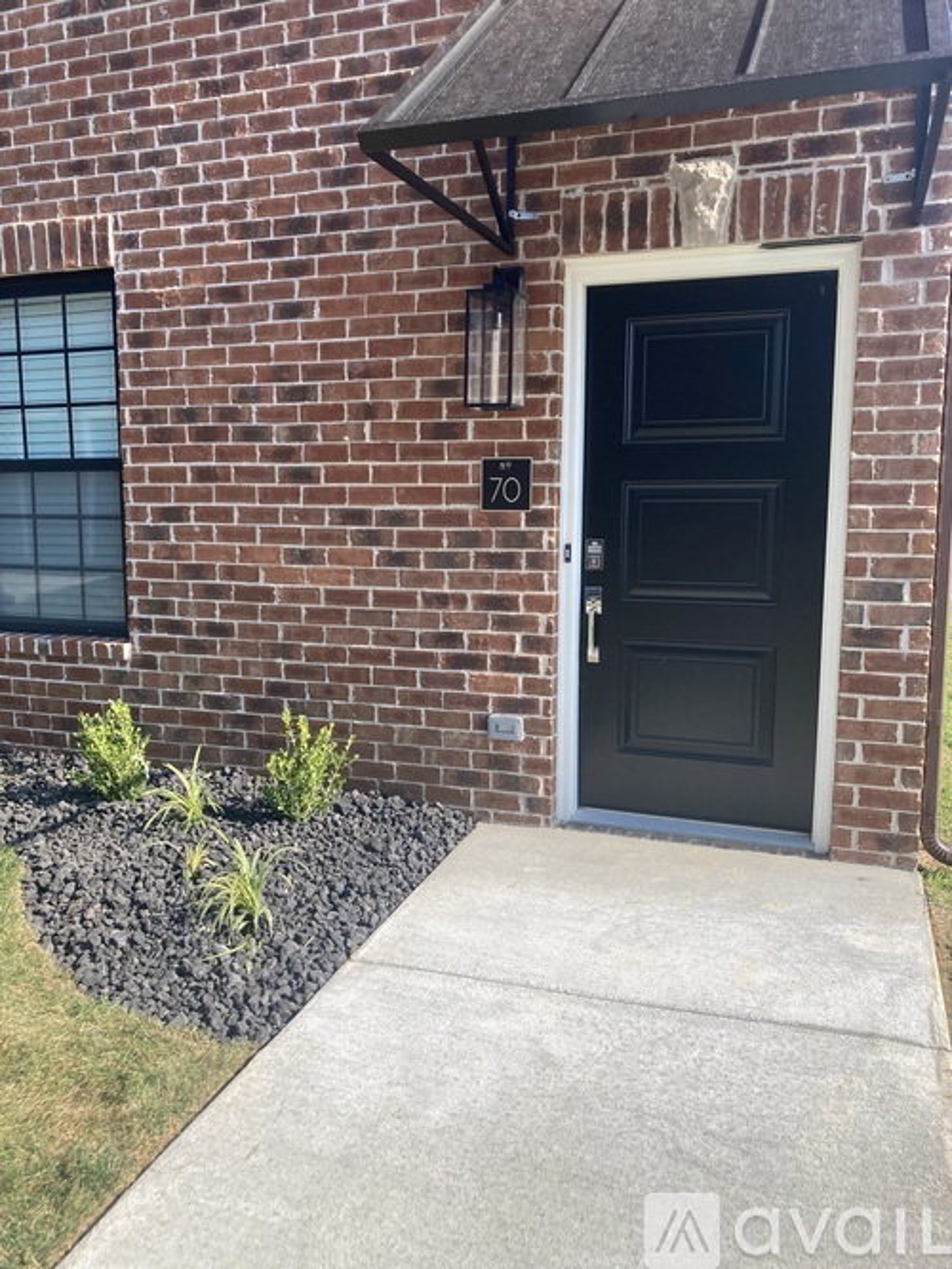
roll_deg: -0.6
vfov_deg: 63.5
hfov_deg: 49.7
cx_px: 476
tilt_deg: -6.8
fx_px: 1027
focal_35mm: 28
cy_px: 634
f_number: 1.8
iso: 20
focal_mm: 3.99
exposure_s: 1/1080
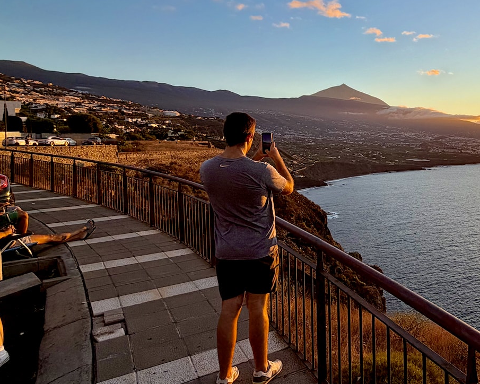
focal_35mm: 29
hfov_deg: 53.7
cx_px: 422
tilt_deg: -0.9
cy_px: 152
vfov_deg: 49.6
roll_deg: +0.9
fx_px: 412
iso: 64
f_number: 2.2
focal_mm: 2.22
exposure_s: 1/502
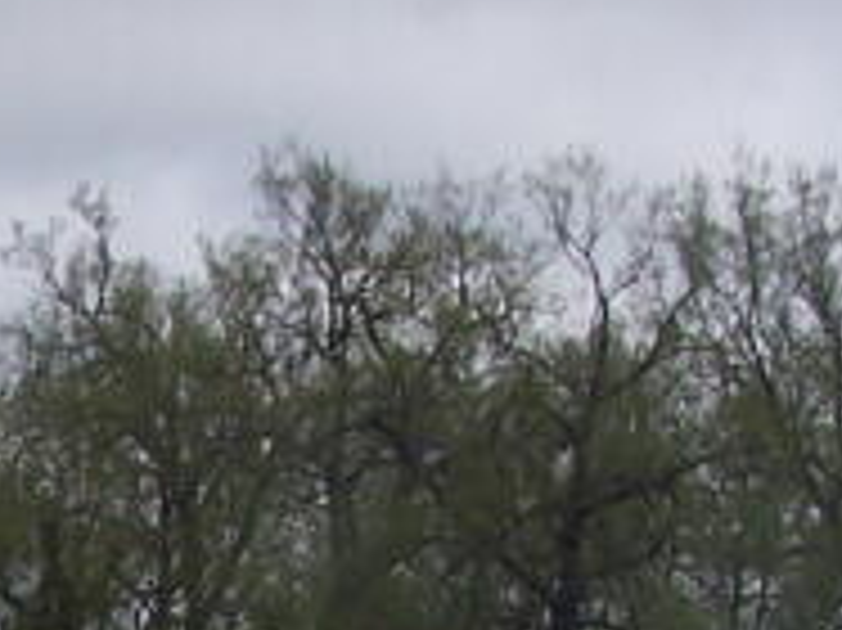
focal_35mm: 219
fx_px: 5324
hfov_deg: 8.8
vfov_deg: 6.6
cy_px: 1116
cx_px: -405
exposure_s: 1/640
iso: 80
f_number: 5.6
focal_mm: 6.7
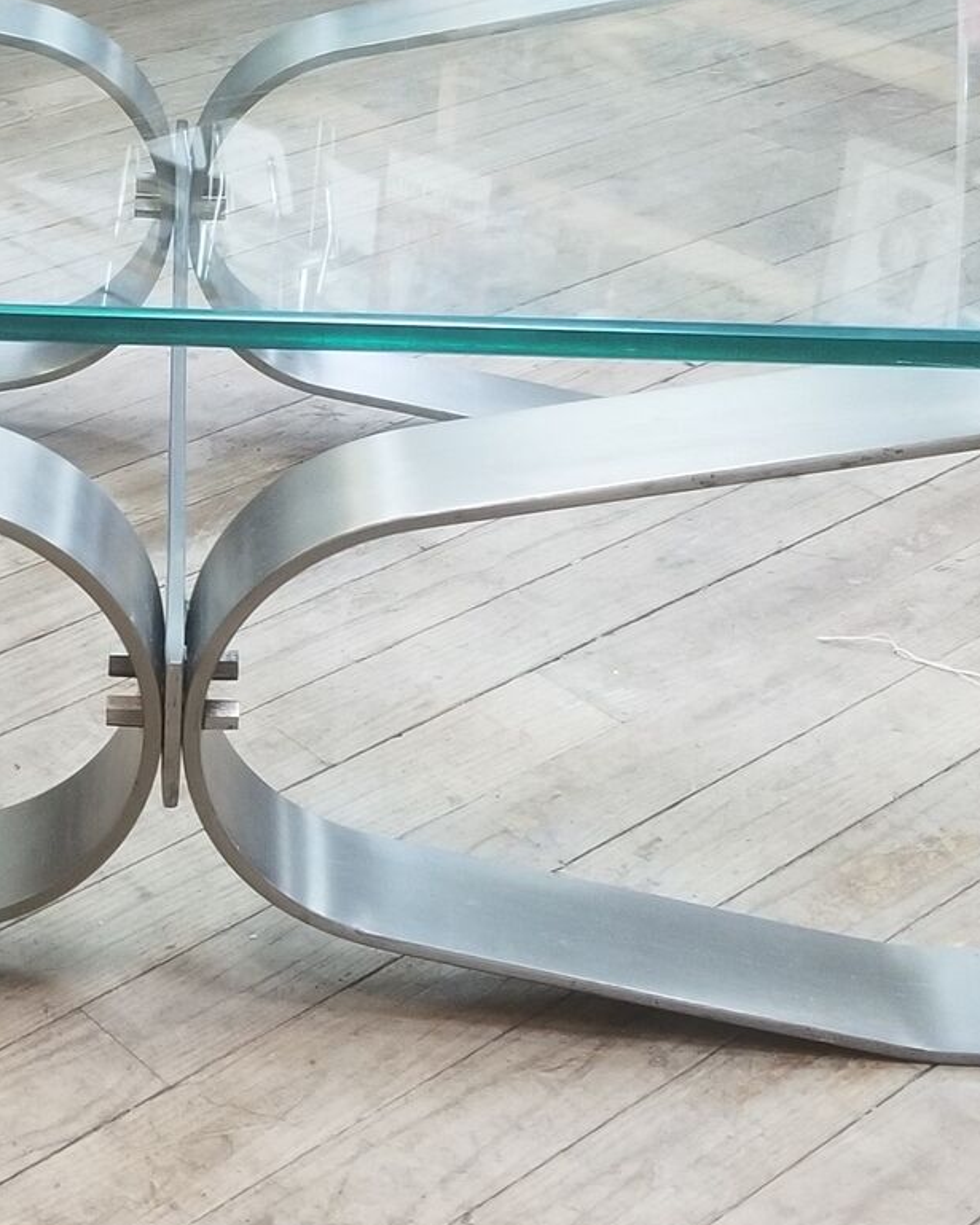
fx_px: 2393
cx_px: 137
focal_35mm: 66
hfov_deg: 22.7
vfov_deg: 28.5
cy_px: 405
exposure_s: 1/14
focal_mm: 4.25
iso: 250
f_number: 1.7
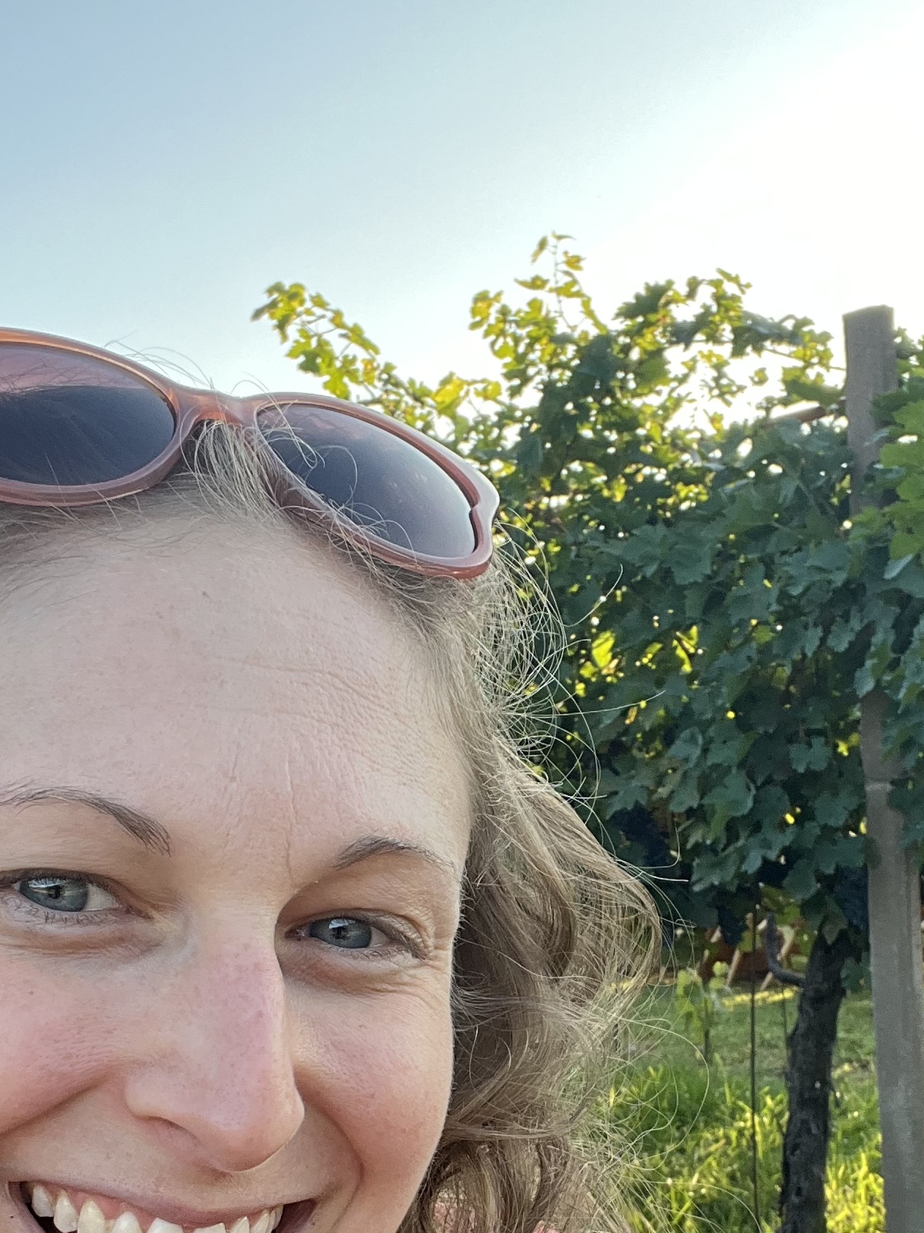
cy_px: 990
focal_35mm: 55
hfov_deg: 26.5
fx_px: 1957
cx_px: 527
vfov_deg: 33.9
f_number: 2.2
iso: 40
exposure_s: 1/122
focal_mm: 2.71
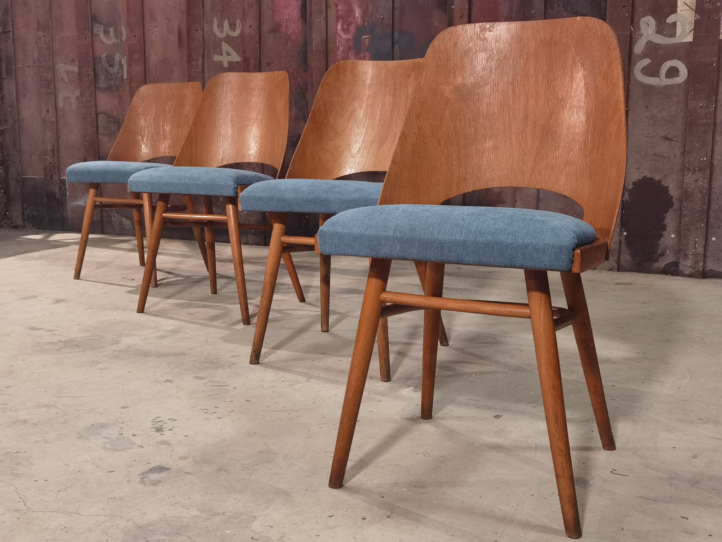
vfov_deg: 36.0
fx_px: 834
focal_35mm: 40
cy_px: 271
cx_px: 361
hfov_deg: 46.8
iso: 400
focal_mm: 6.71
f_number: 1.9
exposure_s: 1/33.3
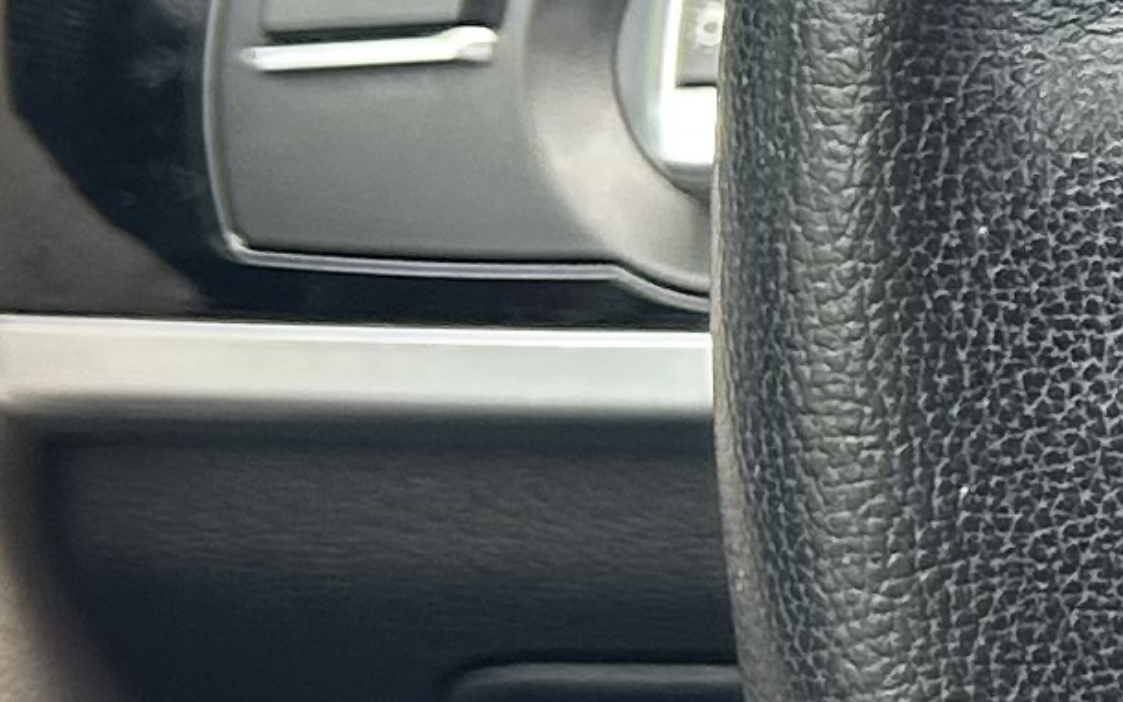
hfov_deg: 10.2
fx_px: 5571
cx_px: 2588
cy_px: 233
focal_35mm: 182
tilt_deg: -29.1
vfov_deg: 7.2
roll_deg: +4.7
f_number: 1.5
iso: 100
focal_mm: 5.7
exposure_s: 1/121
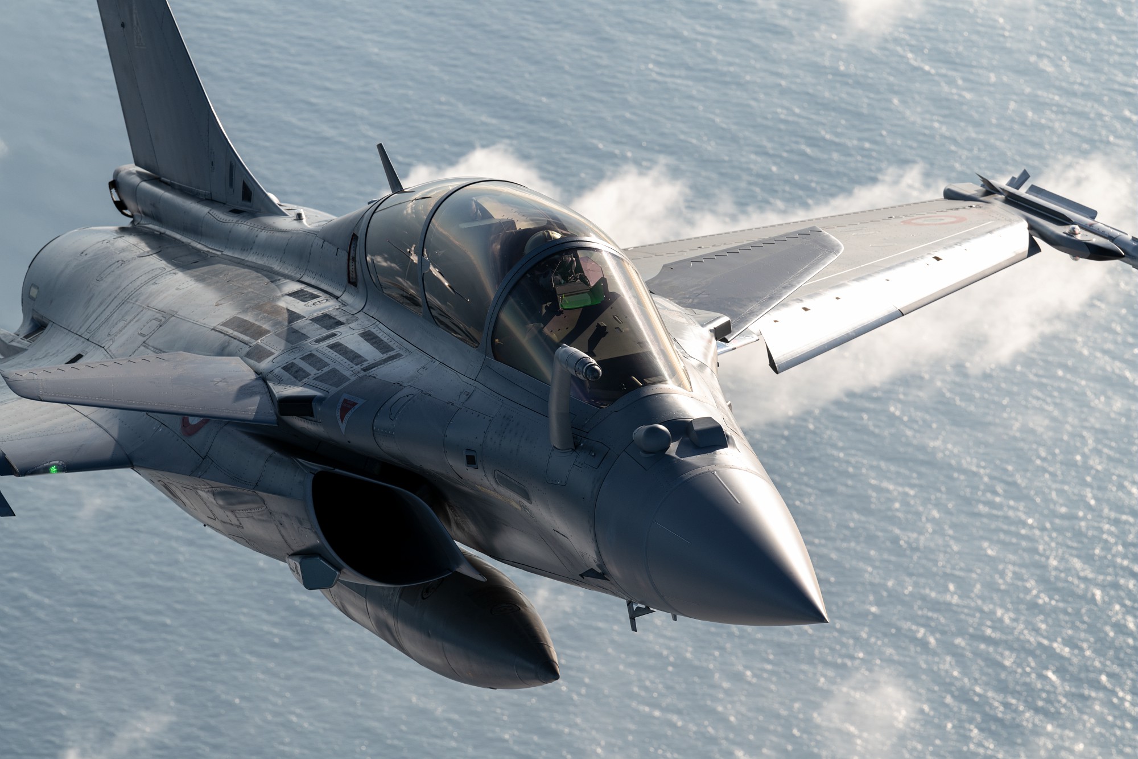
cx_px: 569
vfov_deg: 6.9
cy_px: 380
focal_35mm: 200
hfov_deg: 10.3
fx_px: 6321
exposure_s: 1/500
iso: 160
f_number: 9
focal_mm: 200
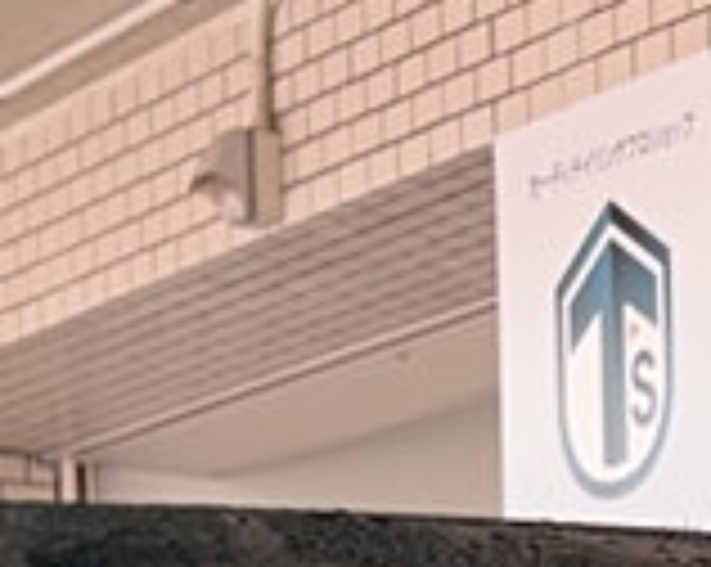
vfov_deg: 6.8
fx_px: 4329
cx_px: 1800
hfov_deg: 8.5
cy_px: 1642
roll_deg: +0.2
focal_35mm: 206
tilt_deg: -6.3
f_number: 1.6
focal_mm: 5.1
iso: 32
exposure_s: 1/147
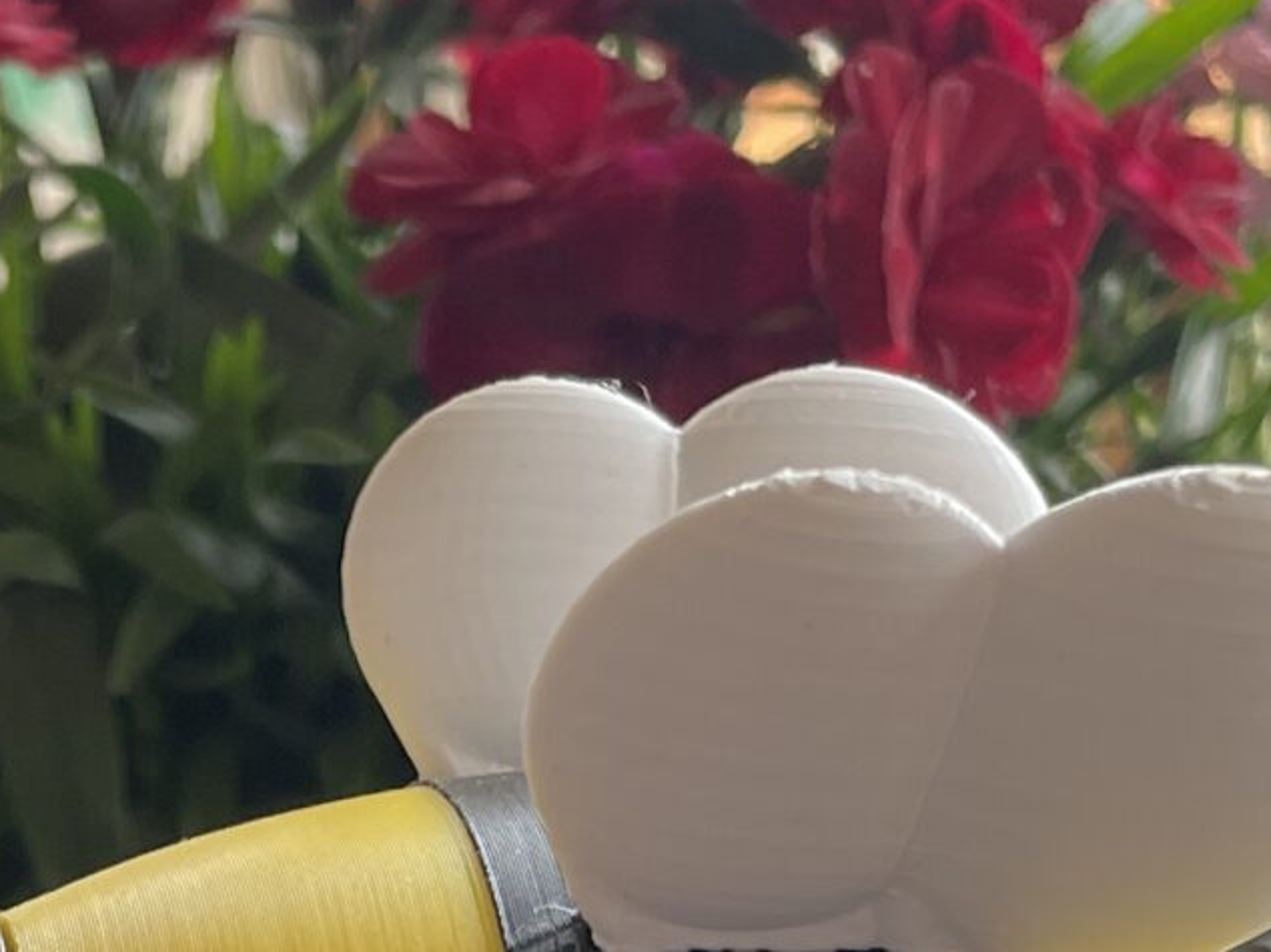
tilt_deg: -19.4
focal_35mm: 105
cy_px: 1353
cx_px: 78
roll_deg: +3.2
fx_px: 3854
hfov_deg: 18.4
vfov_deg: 13.4
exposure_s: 1/121
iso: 100
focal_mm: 4.2
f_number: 1.6
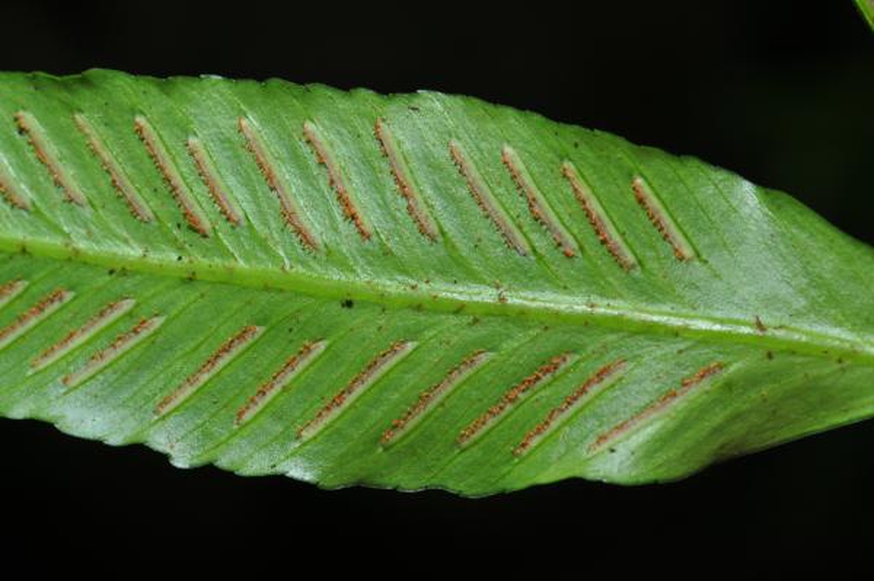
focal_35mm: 90
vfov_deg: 15.2
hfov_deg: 22.6
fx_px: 2183
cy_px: 290
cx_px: 437
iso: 250
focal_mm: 60
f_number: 16
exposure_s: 1/60
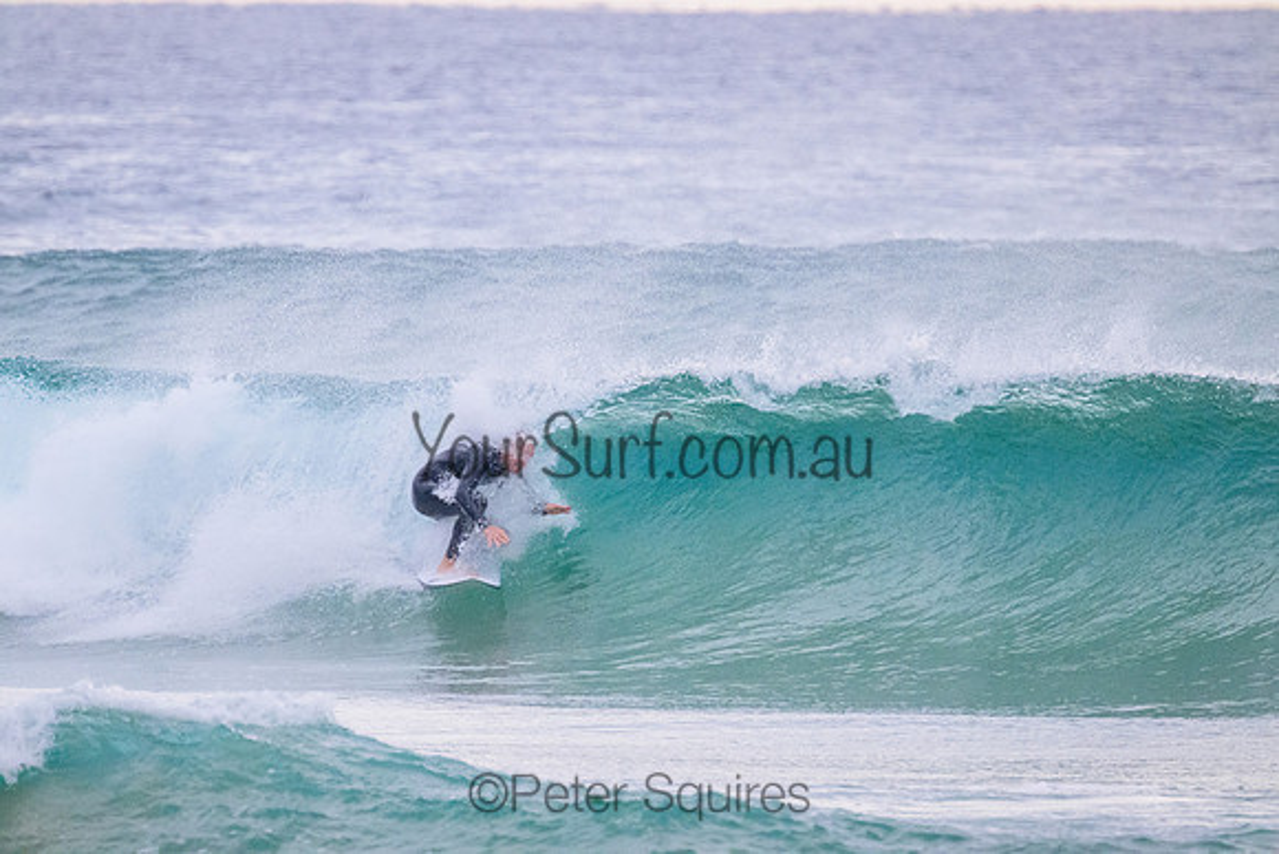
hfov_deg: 2.6
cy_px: 427
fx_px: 28428
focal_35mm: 800
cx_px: 640
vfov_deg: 1.7
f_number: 11
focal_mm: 800
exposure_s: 1/320
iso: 9000
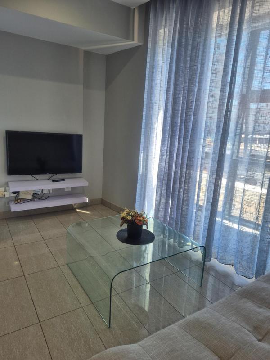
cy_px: 180
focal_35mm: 23
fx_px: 239
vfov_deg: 73.9
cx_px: 135
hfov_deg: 58.9
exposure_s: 1/100
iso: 40
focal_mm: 5.4
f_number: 1.8
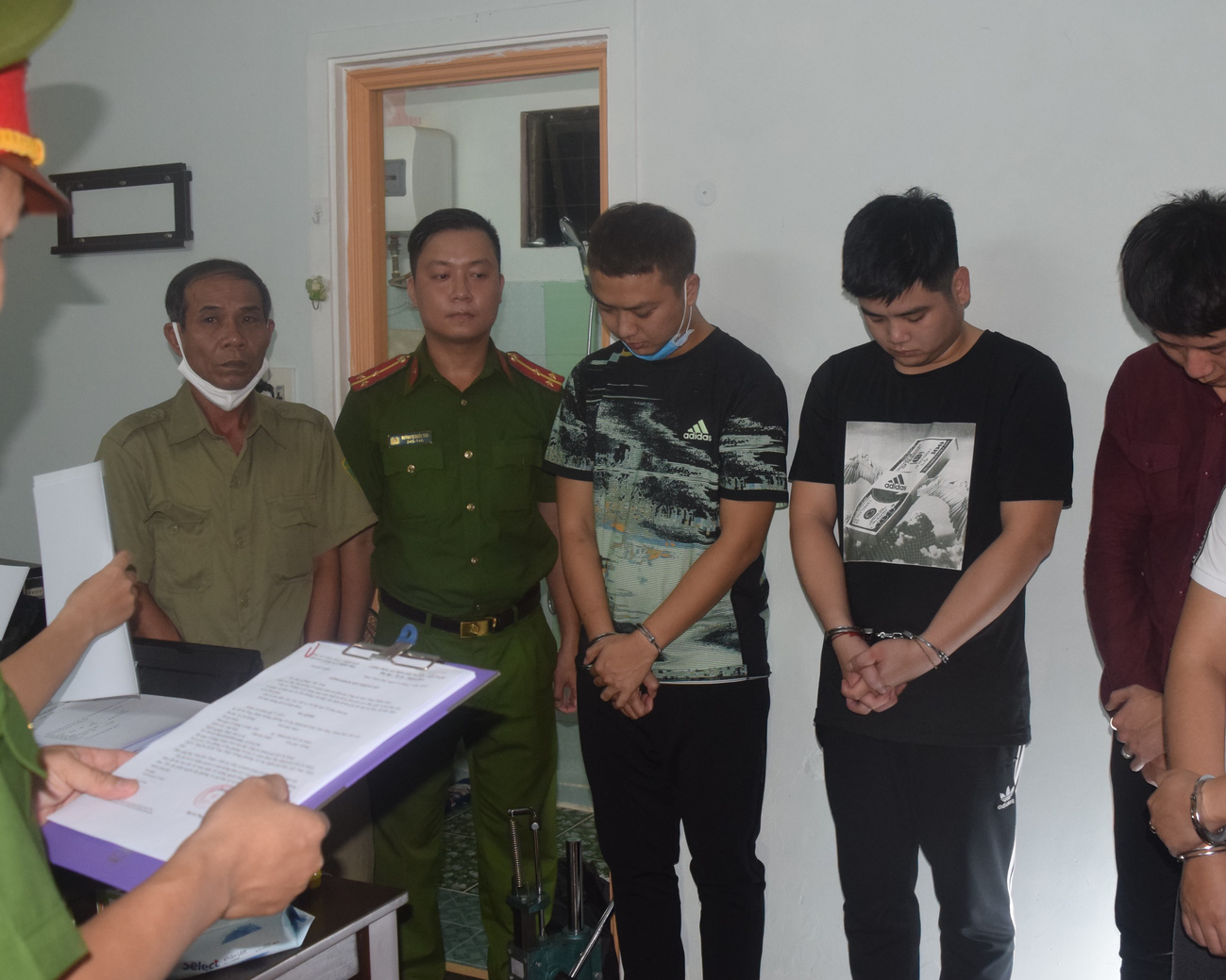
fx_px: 1415
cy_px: 466
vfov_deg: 38.2
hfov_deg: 46.7
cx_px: 702
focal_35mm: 39
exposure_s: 1/60
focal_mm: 18
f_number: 4
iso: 800
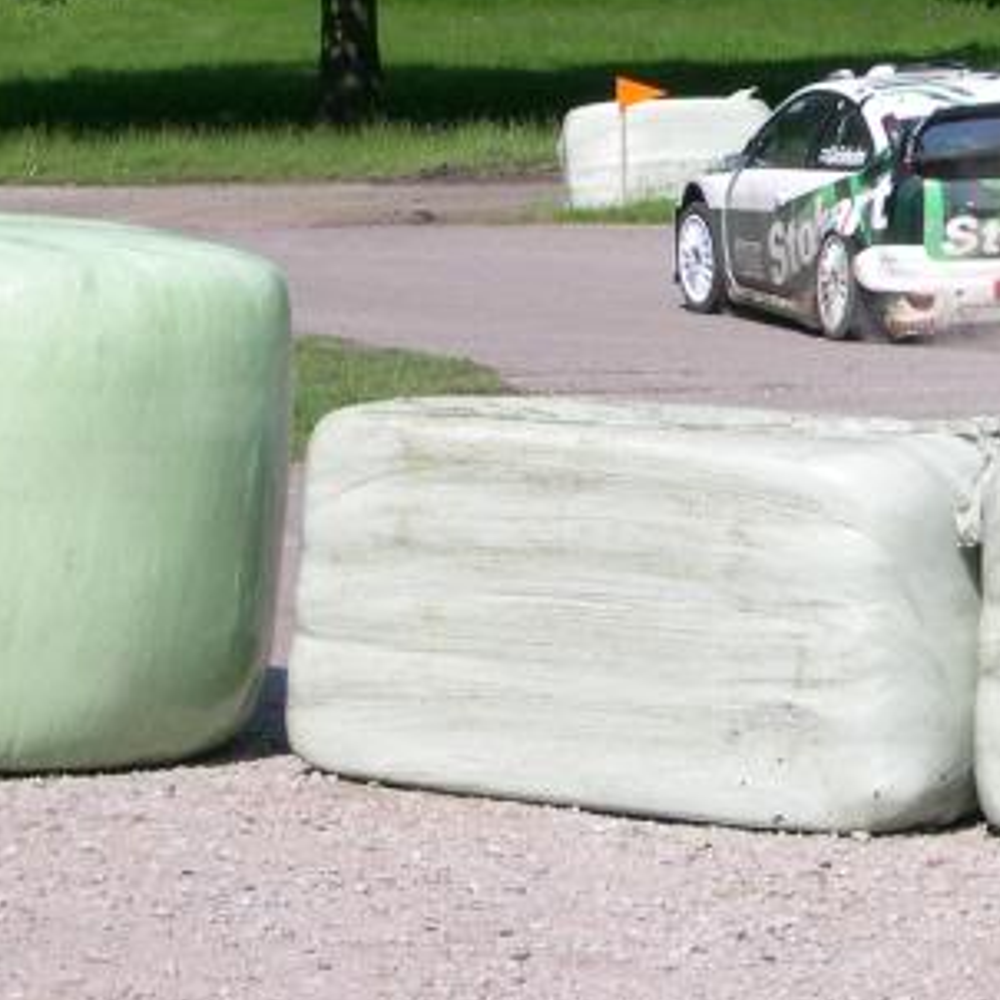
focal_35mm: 192
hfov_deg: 9.1
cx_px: 818
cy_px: 56
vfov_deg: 9.1
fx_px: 6275
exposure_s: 1/685
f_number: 4.1
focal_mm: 17.4
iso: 100
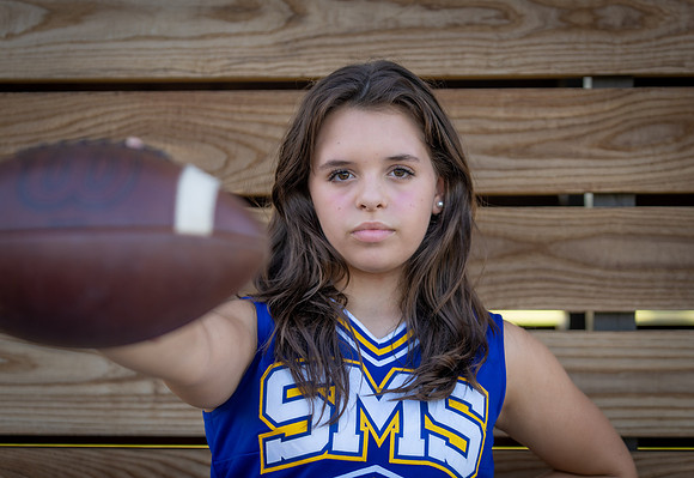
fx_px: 1551
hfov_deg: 25.2
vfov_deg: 17.5
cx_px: 396
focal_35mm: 80
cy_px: 215
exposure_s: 1/320
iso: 125
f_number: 2.8
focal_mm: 70
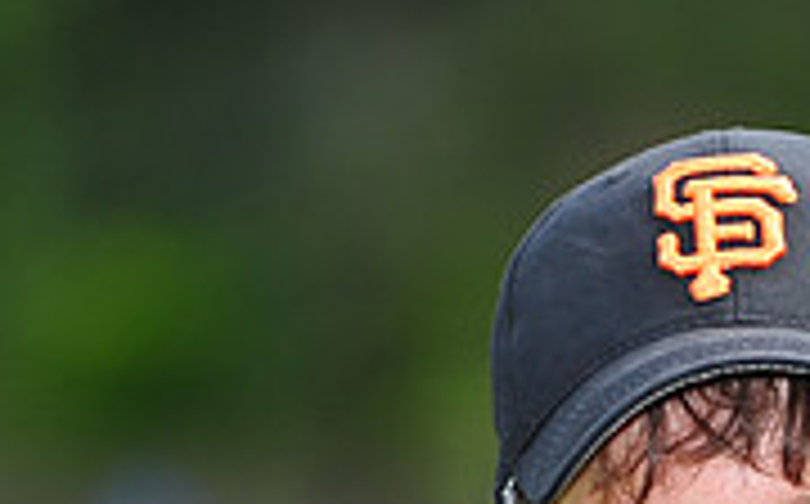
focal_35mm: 542
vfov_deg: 2.4
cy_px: 864
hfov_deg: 3.9
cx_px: 864
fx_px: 11950
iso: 400
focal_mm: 165
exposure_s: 1/1000
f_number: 4
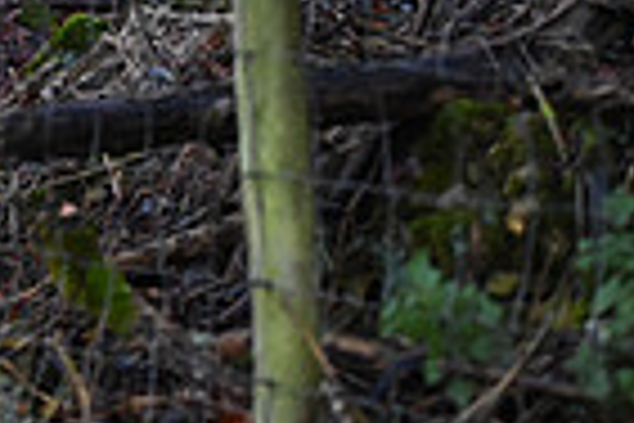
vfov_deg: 4.7
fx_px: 5054
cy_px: -310
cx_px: -598
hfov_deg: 7.0
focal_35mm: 287
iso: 3200
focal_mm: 70
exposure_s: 1/800
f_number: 3.2
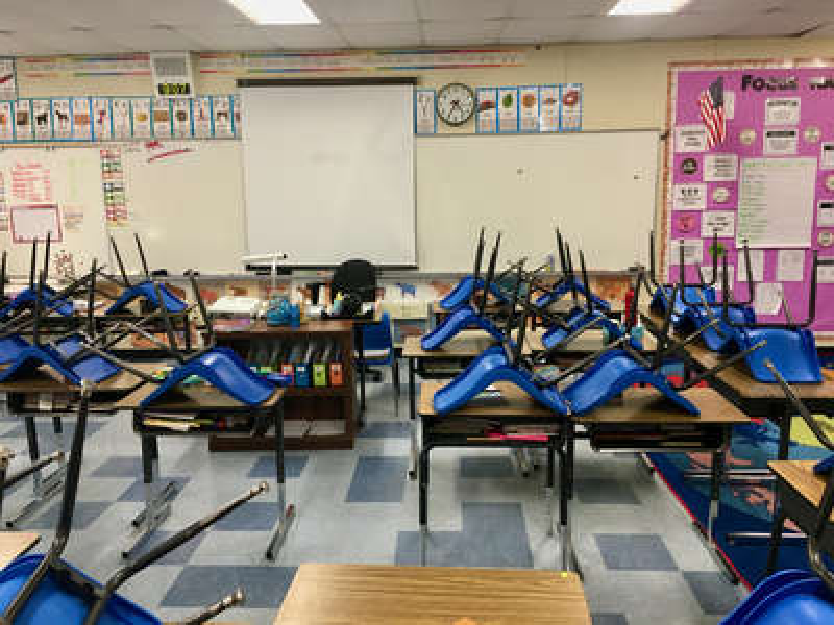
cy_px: 312
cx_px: 417
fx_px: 699
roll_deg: +1.6
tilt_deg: -9.5
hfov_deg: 61.7
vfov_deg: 48.2
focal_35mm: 29
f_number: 2.2
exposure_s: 1/30
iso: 50
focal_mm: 4.15
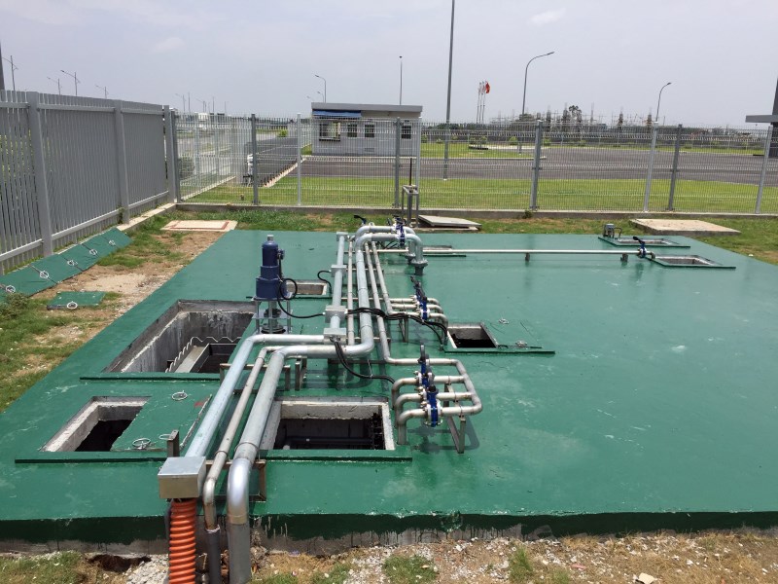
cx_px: 389
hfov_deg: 61.7
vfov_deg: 48.2
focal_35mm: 29
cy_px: 292
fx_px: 652
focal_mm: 4.15
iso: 32
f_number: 2.2
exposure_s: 1/3597
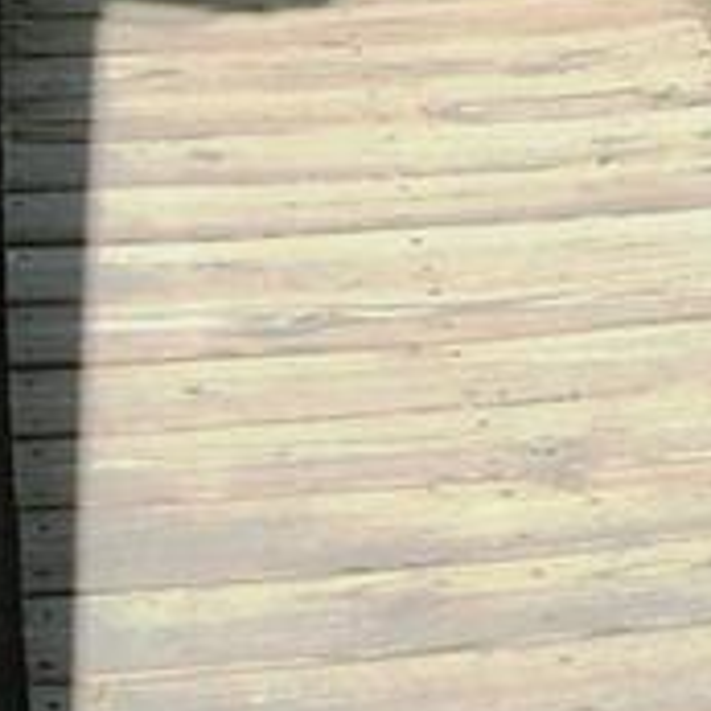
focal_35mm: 124
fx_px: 2882
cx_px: 855
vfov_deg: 13.8
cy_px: -58
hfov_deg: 13.7
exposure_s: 1/745
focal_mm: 7.8
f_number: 4.8
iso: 79
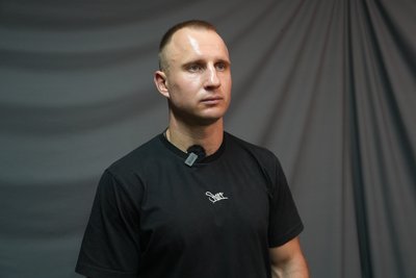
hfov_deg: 54.4
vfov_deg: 37.9
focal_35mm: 35
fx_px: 405
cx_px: 208
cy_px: 139
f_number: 4
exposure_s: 1/160
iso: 1250
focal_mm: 35
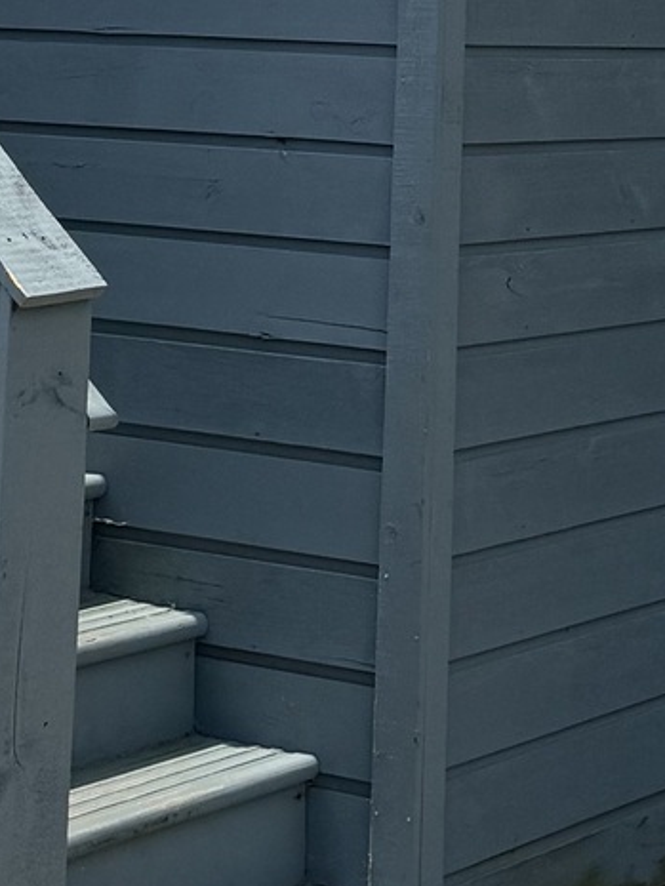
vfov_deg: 14.5
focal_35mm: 119
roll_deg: -2.0
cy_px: -716
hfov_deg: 12.5
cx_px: 360
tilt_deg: +12.7
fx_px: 3047
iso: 80
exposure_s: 1/7937
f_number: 1.78
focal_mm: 6.76
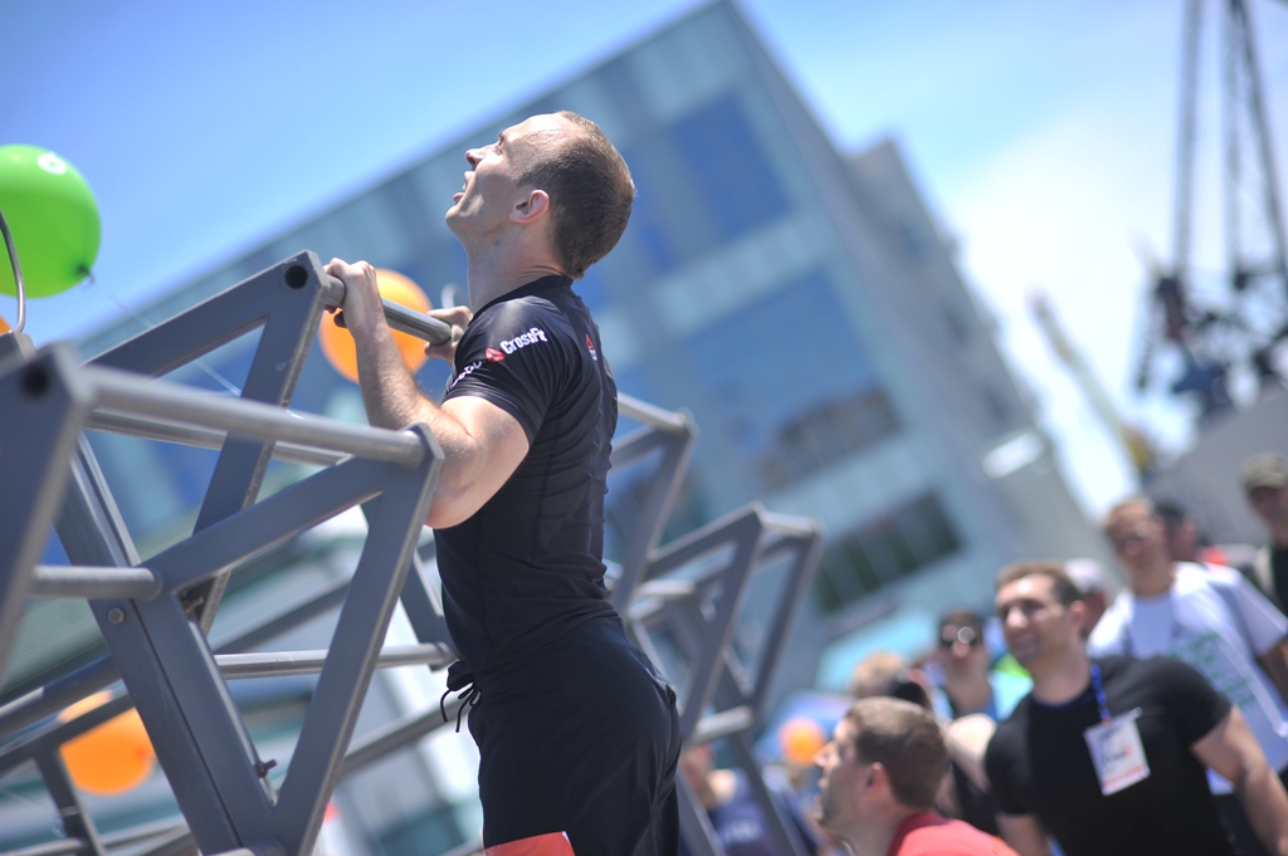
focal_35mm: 85
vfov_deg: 16.0
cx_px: 644
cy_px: 428
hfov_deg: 23.9
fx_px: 3039
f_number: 2.2
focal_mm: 85
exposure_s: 1/4000
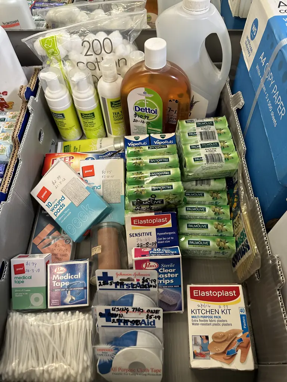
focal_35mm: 24
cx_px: 144
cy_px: 191
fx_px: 265
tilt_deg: -57.9
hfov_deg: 56.8
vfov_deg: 71.6
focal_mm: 6.86
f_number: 1.78
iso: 200
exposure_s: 1/50
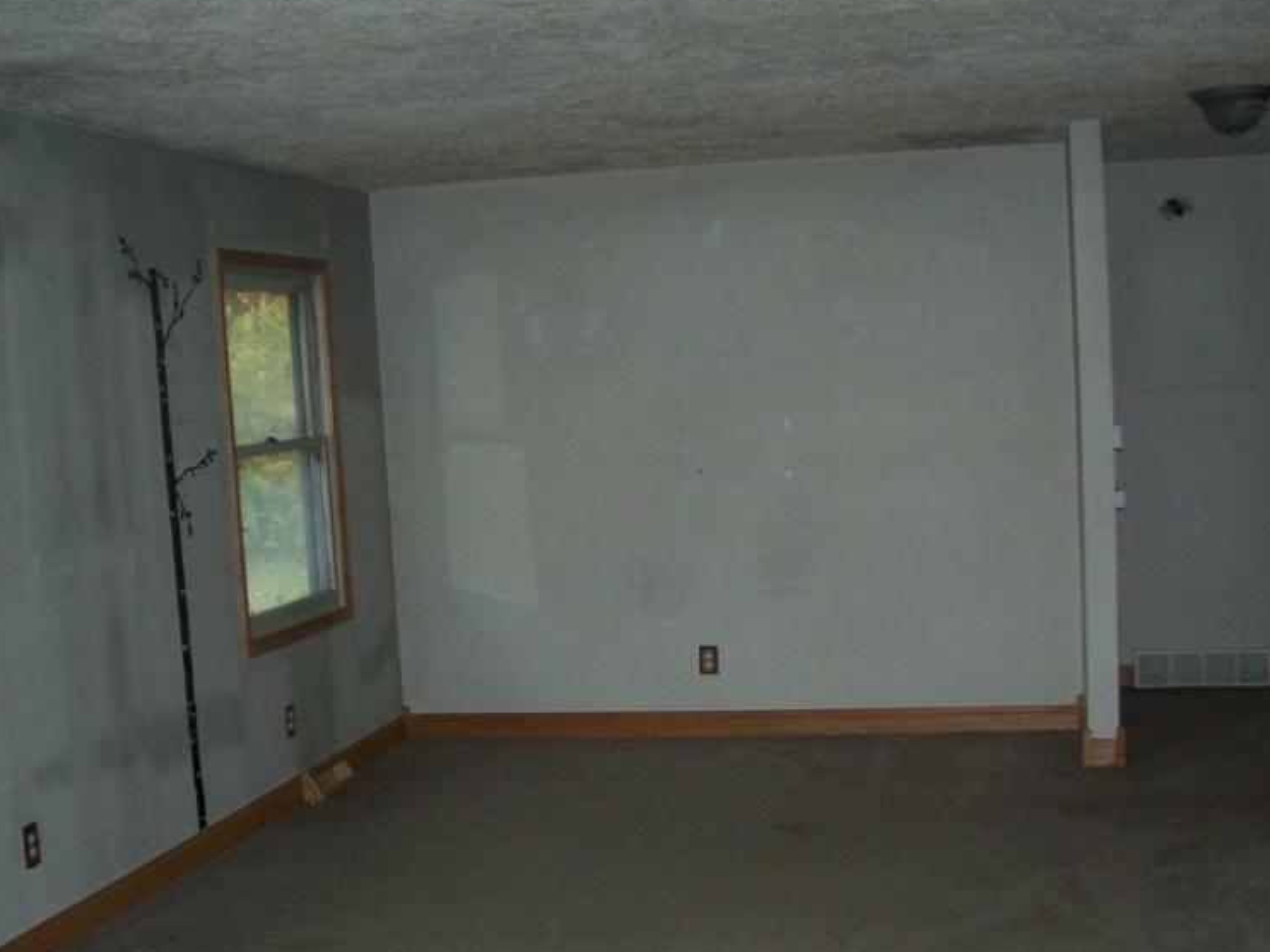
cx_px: 620
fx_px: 1871
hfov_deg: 37.5
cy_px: 631
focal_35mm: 51
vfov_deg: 28.4
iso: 200
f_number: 2.8
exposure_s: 1/60
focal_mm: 7.8
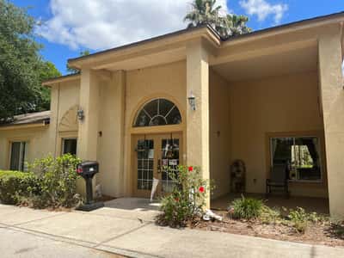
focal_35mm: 26
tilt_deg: +6.7
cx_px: 172
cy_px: 129
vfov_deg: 53.1
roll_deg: +0.6
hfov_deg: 67.3
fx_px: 258
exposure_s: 1/2967
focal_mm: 5.1
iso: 50
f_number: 1.6
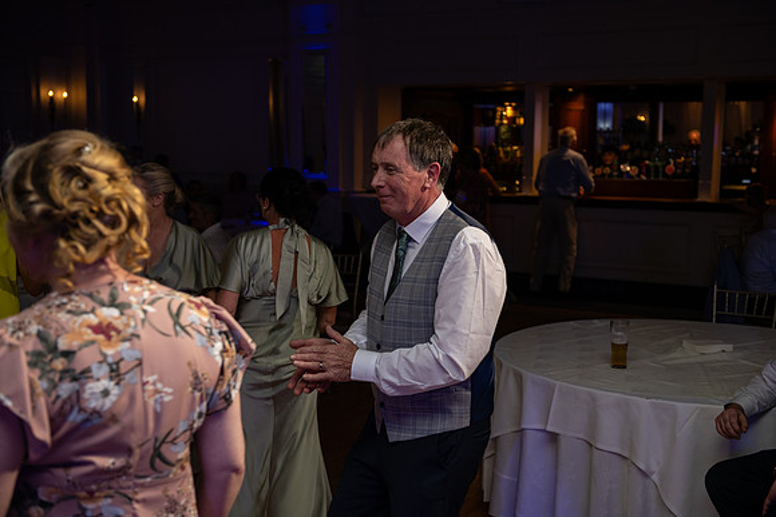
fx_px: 1035
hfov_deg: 41.1
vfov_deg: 28.1
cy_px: 258
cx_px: 388
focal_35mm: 48
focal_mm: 48
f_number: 3.5
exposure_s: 1/160
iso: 500
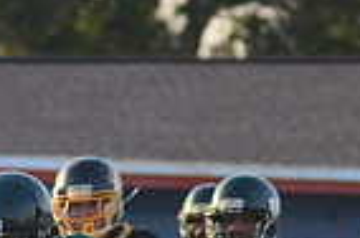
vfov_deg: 1.1
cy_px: 481
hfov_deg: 1.7
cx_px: -347
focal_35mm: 1227
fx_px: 12243
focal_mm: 200
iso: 800
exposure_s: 1/800
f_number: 5.6
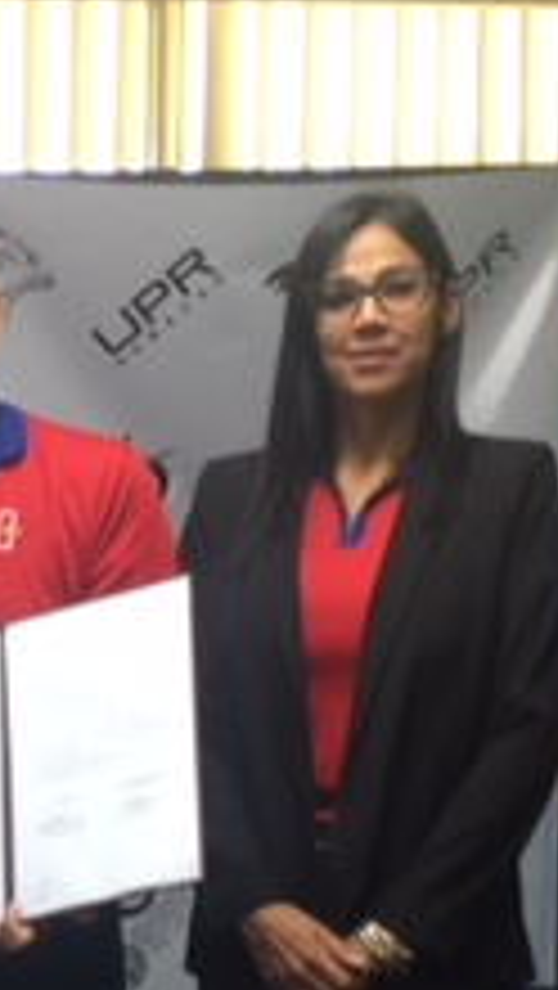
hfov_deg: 12.6
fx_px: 2416
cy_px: 945
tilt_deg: -8.7
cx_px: -261
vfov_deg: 22.4
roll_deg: -1.3
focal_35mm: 92
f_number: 2.2
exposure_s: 1/30
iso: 40
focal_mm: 4.15
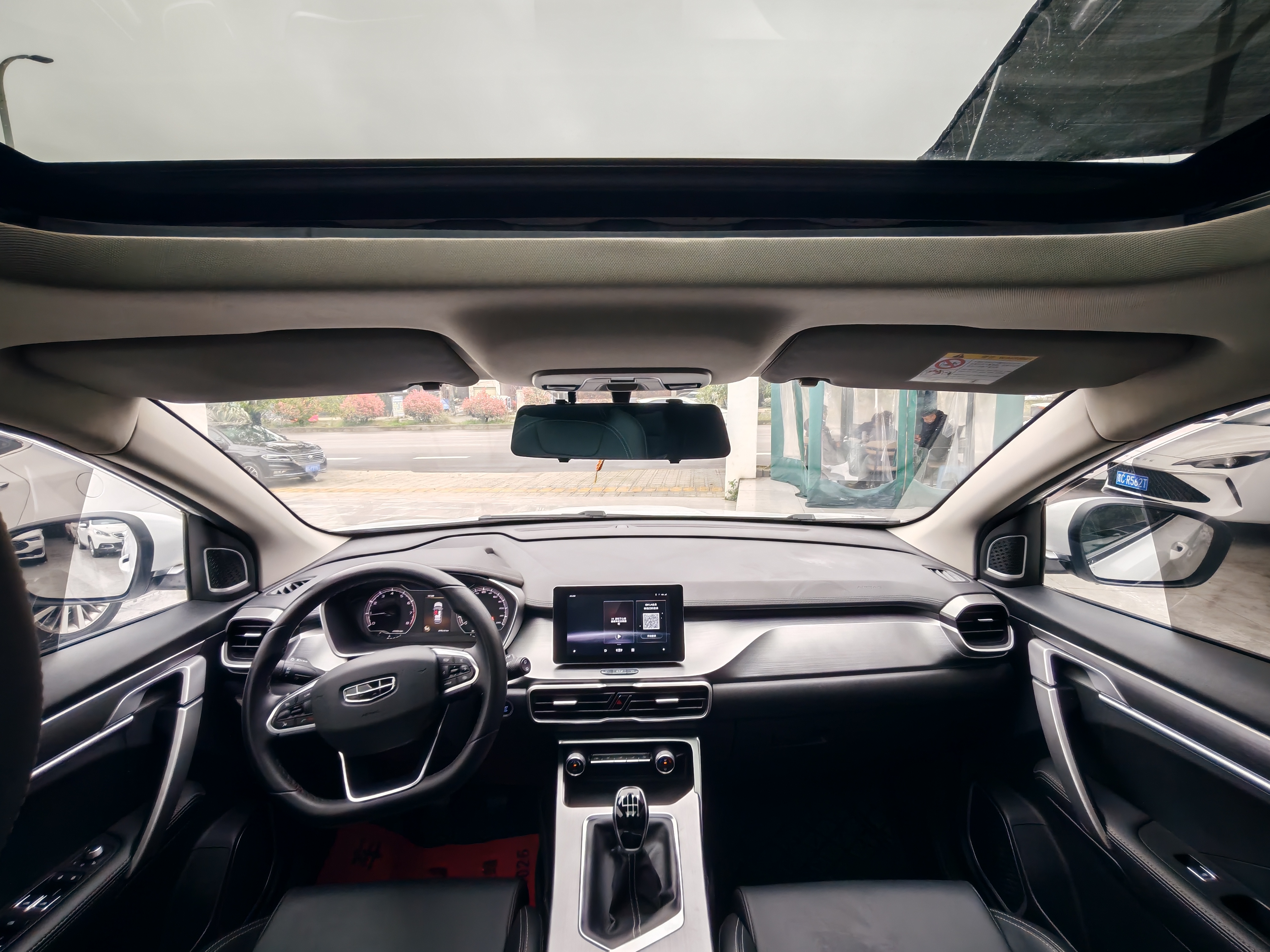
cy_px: 476
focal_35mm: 16
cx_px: 635
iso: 50
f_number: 2.2
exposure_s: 1/50
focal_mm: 1.96
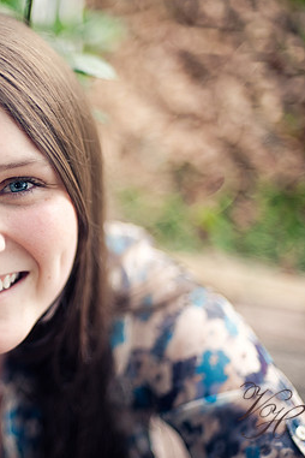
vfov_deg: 26.7
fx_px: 966
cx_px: -30
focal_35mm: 76
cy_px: 231
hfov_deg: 17.4
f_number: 1.4
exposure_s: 1/200
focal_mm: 50
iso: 200
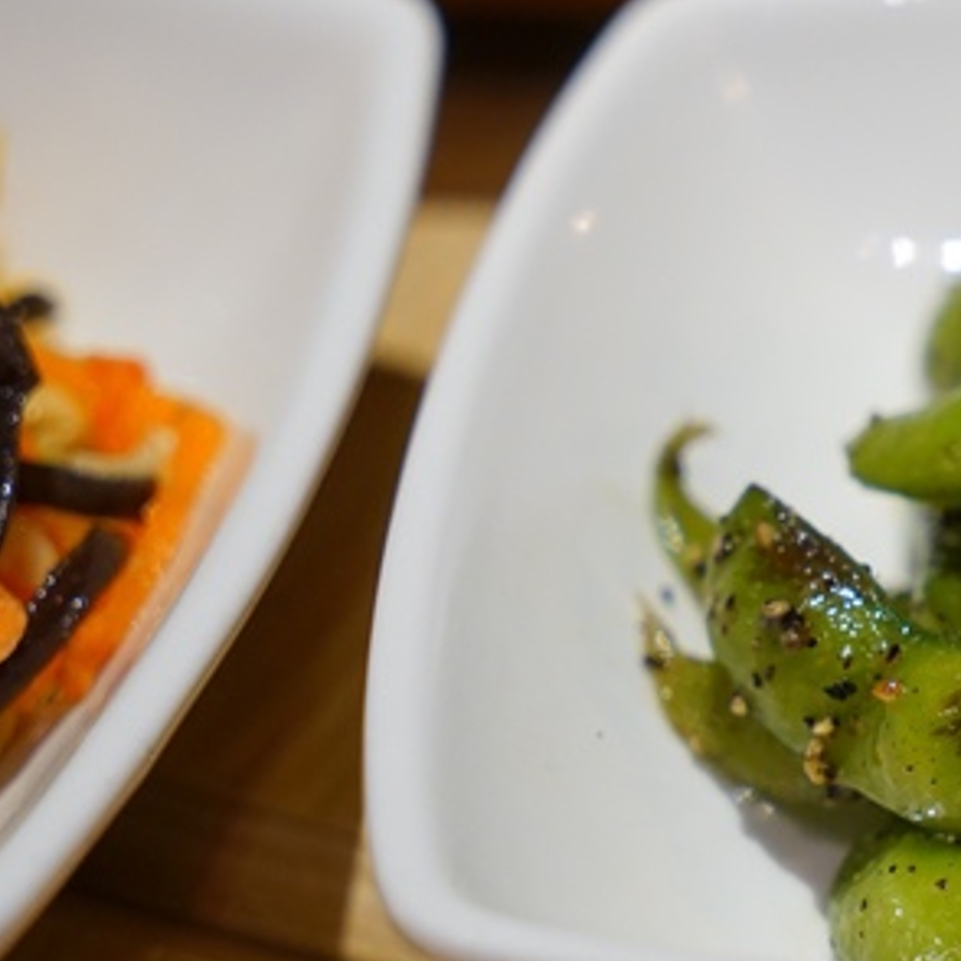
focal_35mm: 148
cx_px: 1229
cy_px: 342
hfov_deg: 11.5
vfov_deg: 11.8
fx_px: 4649
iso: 1000
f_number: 4
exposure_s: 1/125
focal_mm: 64
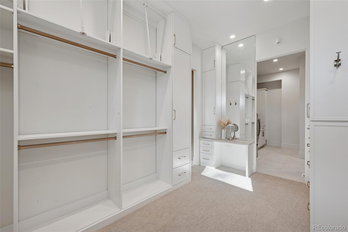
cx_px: 174
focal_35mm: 15
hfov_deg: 100.4
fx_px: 145
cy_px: 116
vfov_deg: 77.3
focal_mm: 15
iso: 100
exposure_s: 1/5
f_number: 11
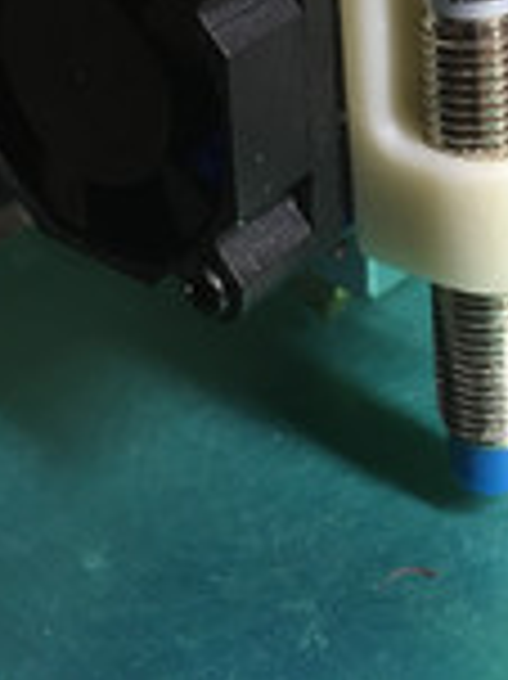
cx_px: 389
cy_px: -95
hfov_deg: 21.7
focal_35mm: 67
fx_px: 1313
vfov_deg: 26.4
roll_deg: +3.3
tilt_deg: -22.0
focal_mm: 4.15
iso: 250
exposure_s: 1/33
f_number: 2.2
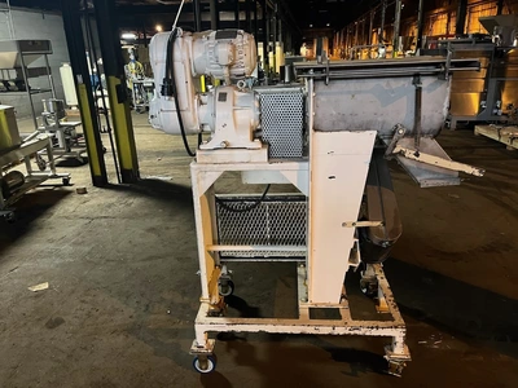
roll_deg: +1.1
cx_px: 259
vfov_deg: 53.1
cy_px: 194
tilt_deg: -20.7
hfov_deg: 67.3
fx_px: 389
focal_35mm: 26
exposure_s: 1/30
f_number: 1.6
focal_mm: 5.1
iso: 640
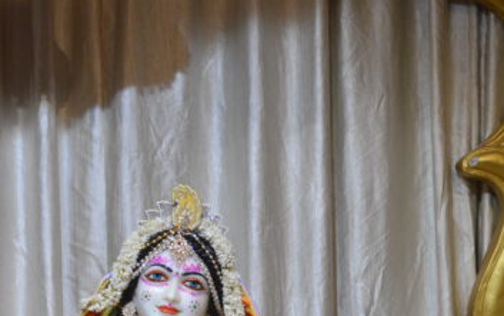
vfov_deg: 9.4
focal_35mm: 135
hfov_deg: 15.1
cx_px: -44
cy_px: 516
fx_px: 1855
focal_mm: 26
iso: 400
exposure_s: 1/60
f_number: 4
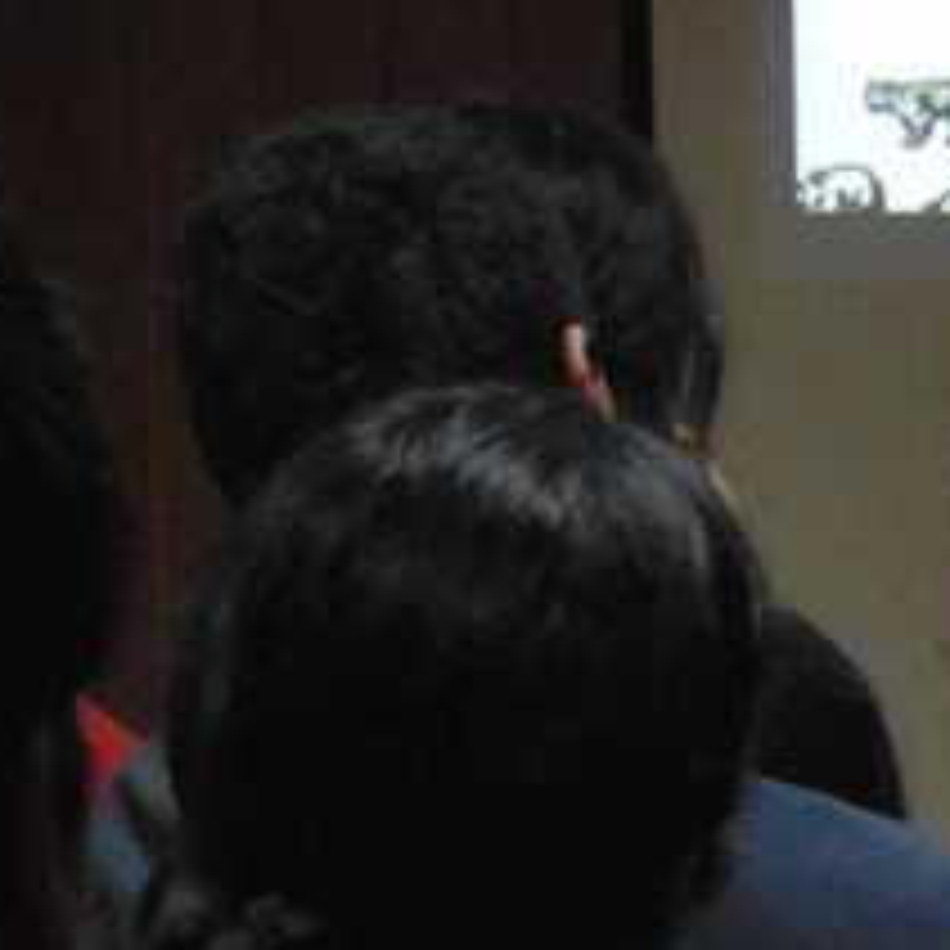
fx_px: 9253
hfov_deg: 5.8
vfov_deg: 5.8
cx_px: 1742
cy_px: -290
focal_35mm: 298
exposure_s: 1/20
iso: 400
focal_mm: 14.1
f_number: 4.3
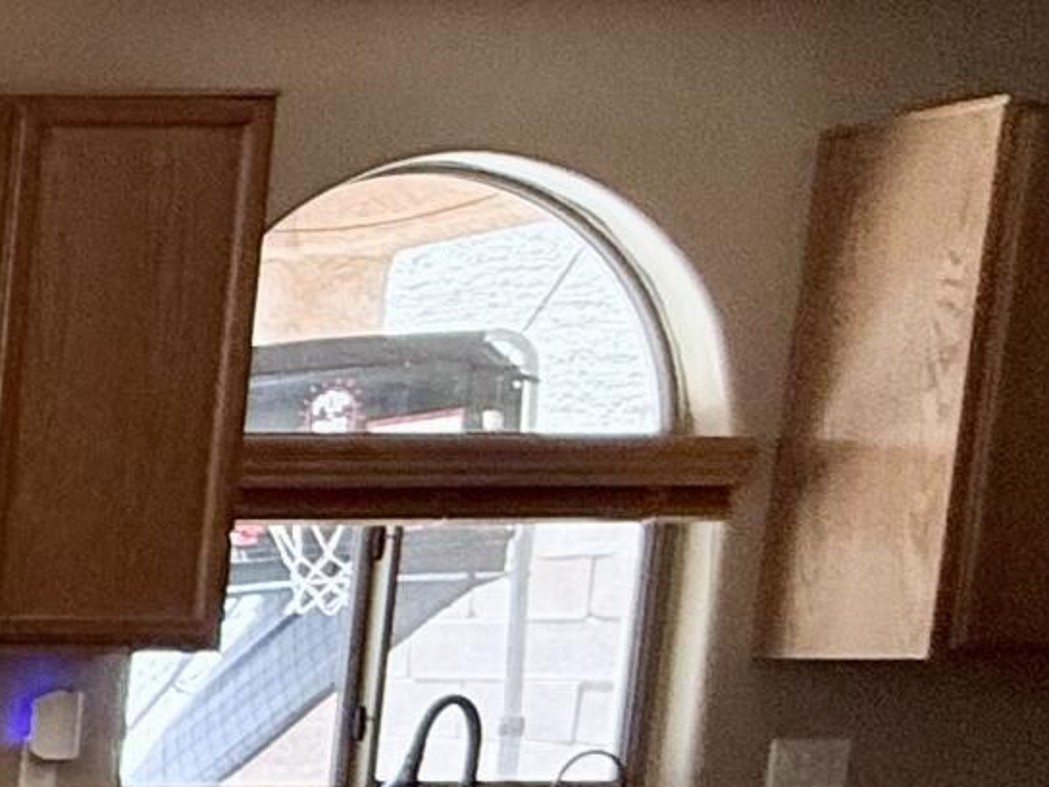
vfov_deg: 18.2
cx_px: -1767
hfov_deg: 13.2
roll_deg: -0.7
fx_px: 2334
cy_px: 933
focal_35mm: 77
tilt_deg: -5.3
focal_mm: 2.22
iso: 100
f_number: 2.2
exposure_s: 1/120
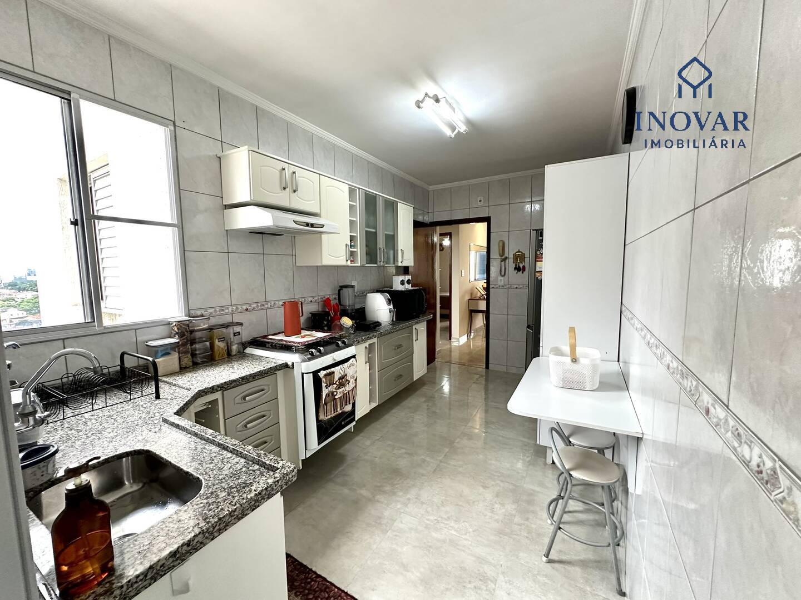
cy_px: 300
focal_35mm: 14
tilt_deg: -6.0
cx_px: 400
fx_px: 324
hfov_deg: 102.1
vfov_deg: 85.7
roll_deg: +0.7
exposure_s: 1/120
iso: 320
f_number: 2.2
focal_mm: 2.22
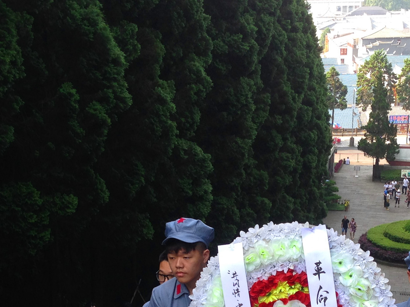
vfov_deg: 19.0
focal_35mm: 76
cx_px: 236
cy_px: 282
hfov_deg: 25.6
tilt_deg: -19.9
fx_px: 900
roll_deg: +1.2
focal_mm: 4.12
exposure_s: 1/163
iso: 50
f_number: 2.4
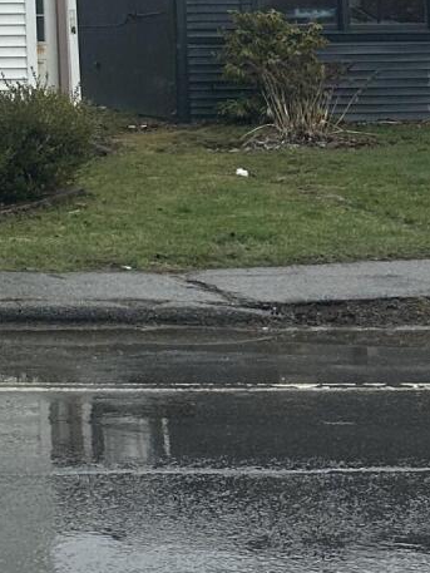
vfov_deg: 17.8
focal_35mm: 105
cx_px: -307
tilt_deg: +6.8
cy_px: -117
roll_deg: +0.0
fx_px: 1738
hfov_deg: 13.0
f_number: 1.78
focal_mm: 6.86
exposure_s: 1/2155
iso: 80
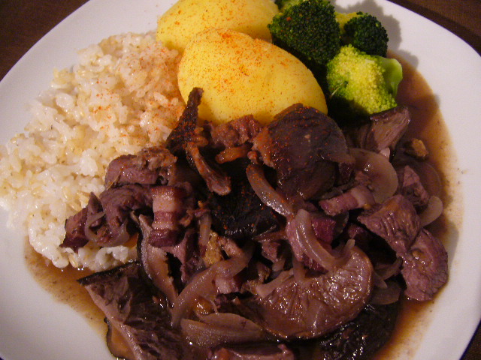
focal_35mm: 35
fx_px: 486
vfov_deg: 40.7
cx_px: 240
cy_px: 180
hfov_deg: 52.6
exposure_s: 1/8
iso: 200
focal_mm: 5.8
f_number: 2.8
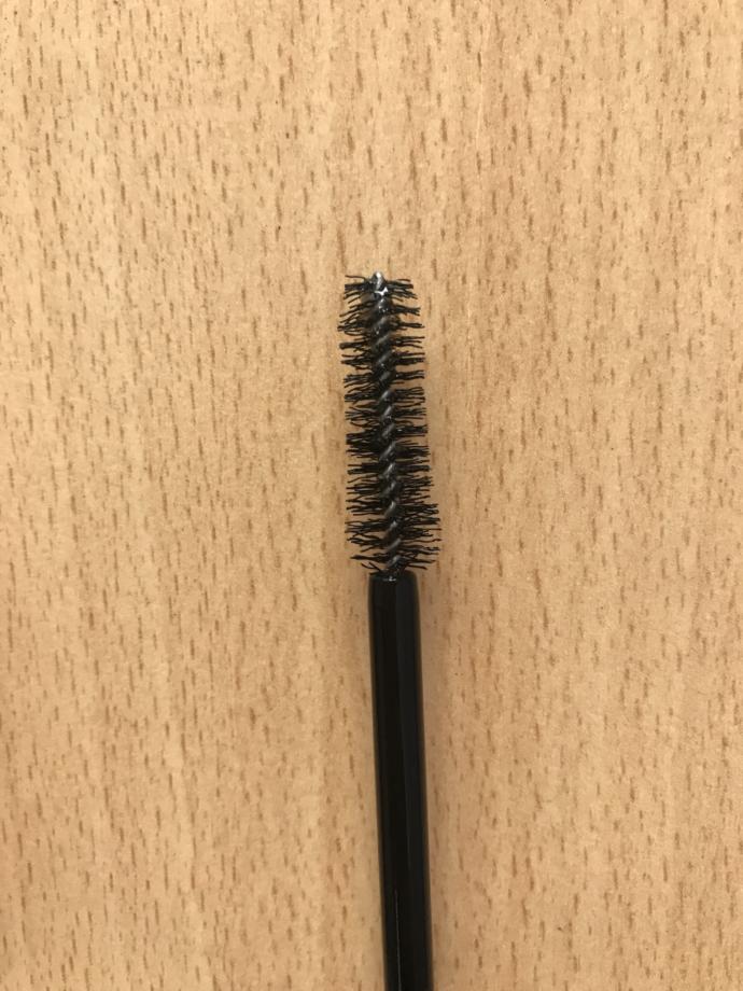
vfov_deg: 63.4
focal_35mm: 28
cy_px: 496
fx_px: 801
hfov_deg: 49.7
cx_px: 372
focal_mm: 3.99
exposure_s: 1/33
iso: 40
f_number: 1.8
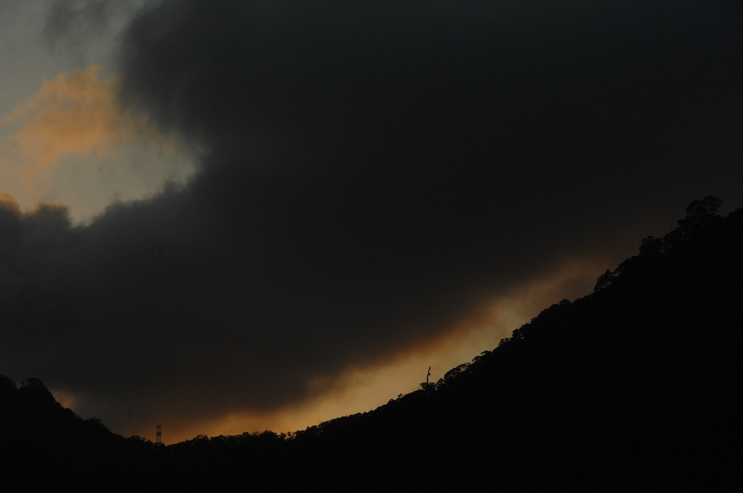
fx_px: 2319
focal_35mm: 112
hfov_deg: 18.2
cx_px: 372
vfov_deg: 12.1
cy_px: 246
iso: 400
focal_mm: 75
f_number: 11
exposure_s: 1/640
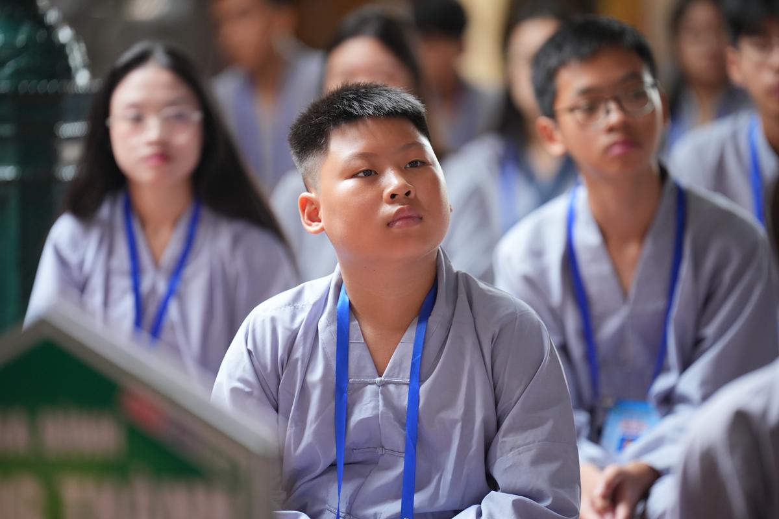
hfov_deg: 10.3
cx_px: 390
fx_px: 4327
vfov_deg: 6.9
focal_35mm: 200
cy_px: 260
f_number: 2.8
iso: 1600
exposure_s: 1/250
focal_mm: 200
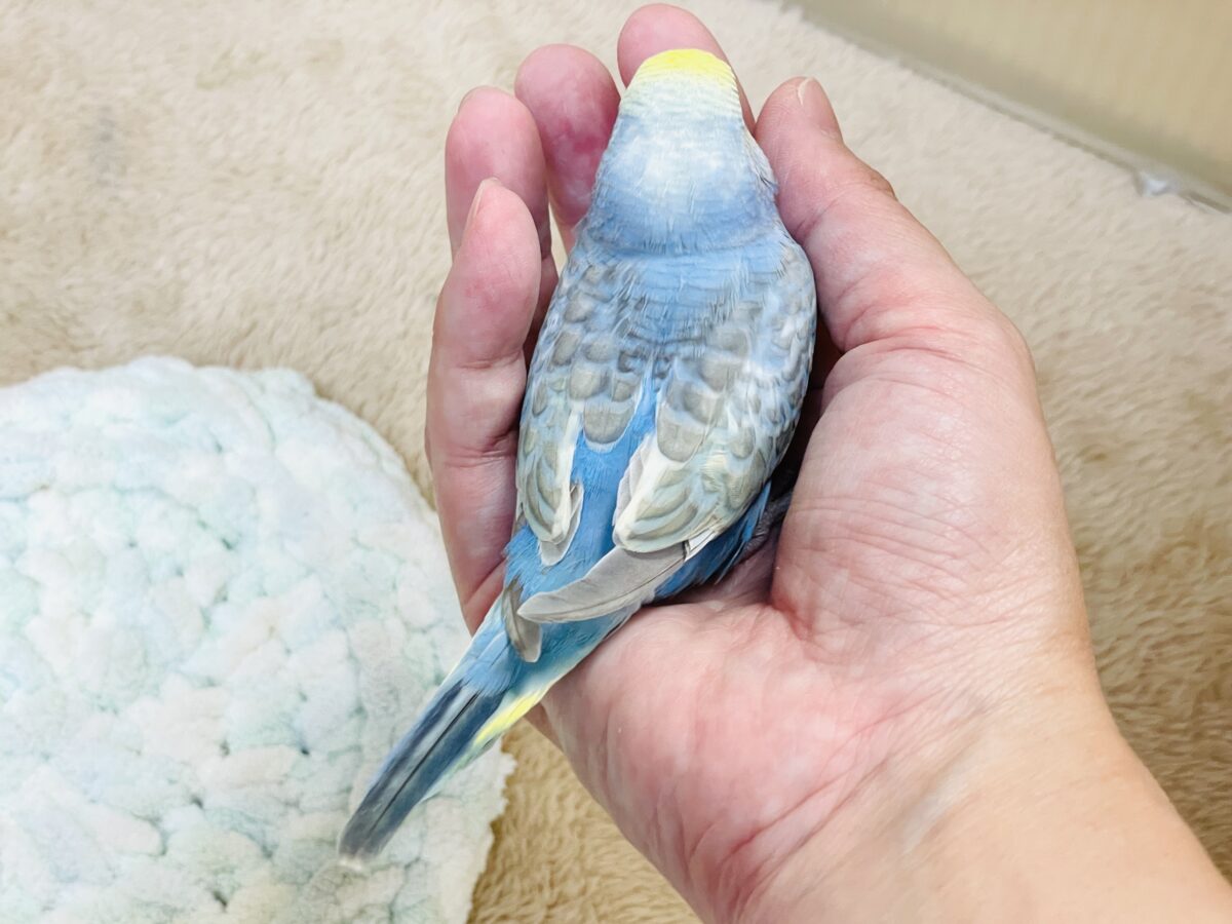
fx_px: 1851
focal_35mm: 52
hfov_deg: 36.8
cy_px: 462
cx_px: 616
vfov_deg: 28.0
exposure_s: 1/99
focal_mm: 6
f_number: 2
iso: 125
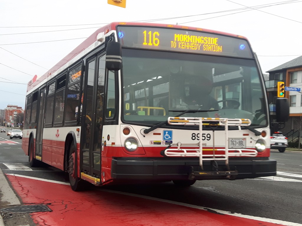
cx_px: 151
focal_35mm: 31
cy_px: 113
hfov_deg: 58.4
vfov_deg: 45.4
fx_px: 270
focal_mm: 3.7
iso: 40
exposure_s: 1/189
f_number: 1.9
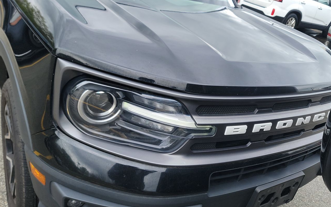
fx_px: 289
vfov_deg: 39.4
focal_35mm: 32
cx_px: 198
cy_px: 112
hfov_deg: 59.2
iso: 50
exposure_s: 1/265
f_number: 1.8
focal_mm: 6.7
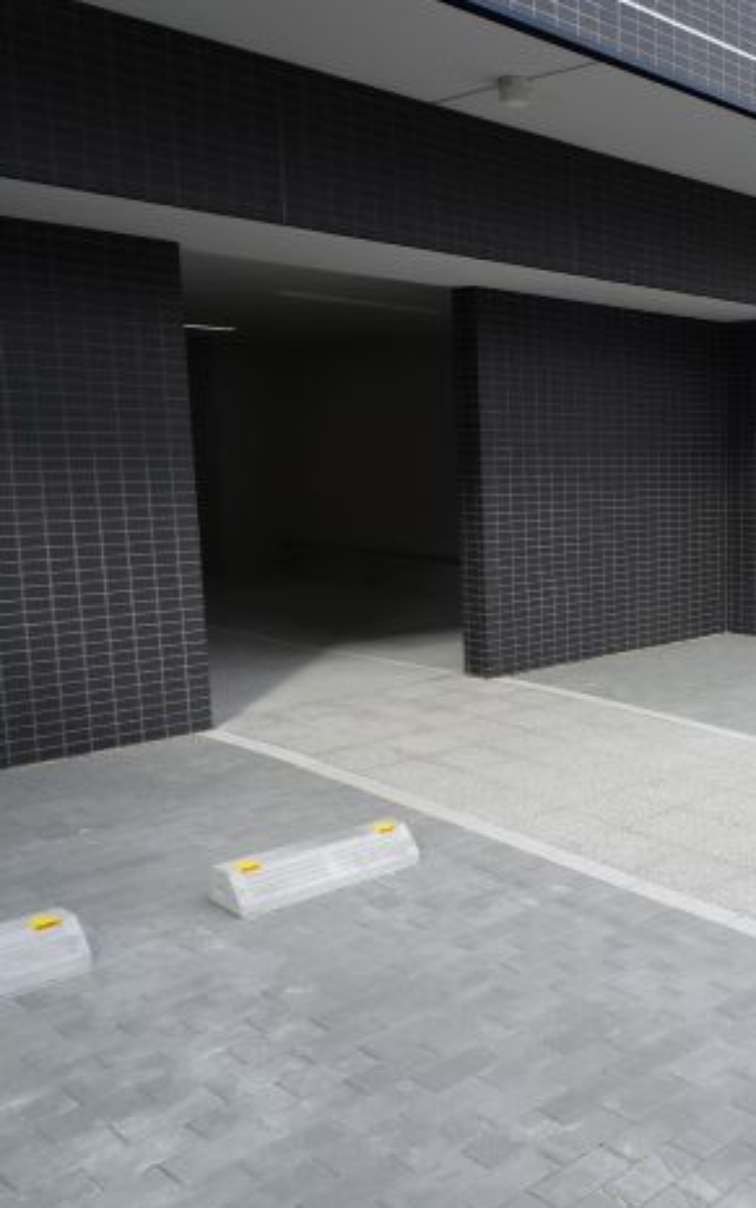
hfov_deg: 32.4
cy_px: 618
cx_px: 811
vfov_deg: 55.3
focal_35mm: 35
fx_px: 1153
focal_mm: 4.1
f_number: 3.5
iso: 80
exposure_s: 1/320
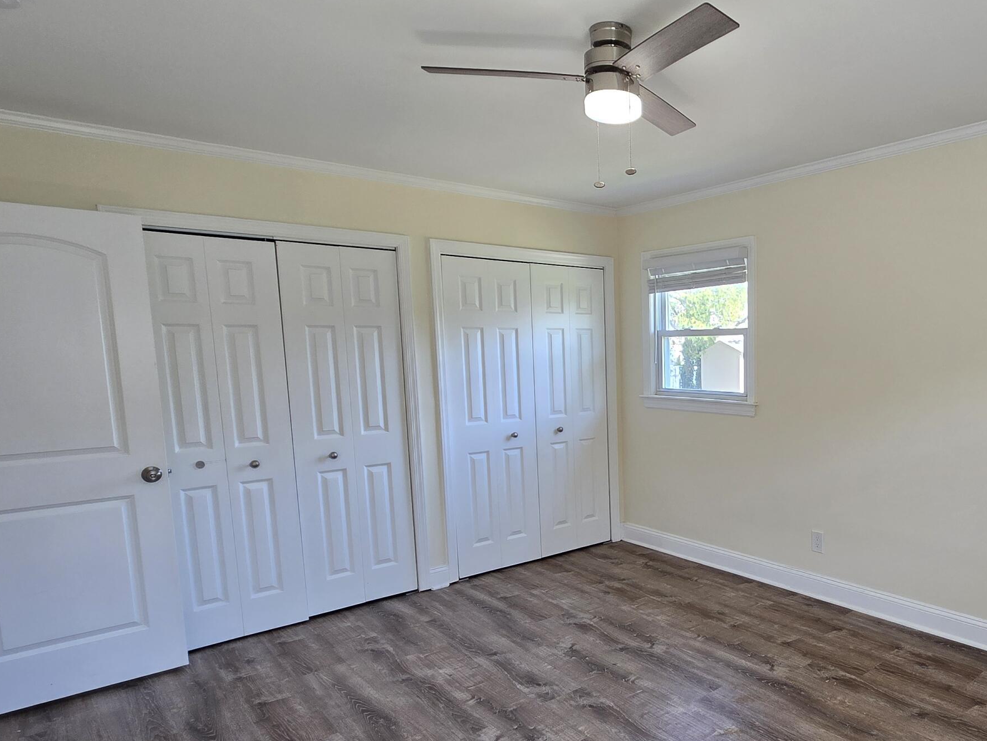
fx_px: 627
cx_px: 713
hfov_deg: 72.3
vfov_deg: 60.8
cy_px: 425
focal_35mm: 22
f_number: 2.2
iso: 64
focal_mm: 2.2
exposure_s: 1/60
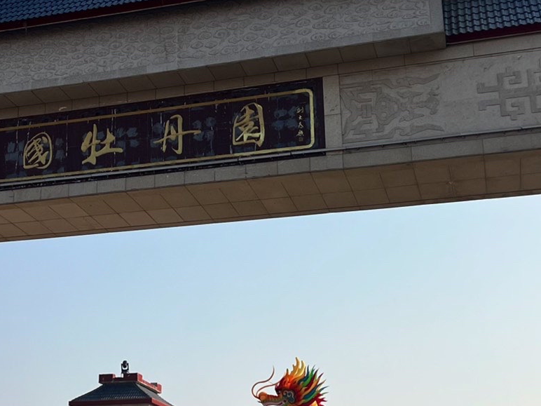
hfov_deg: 27.8
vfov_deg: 21.3
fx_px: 1078
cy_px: 204
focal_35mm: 69
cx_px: 143
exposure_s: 1/6579
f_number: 1.5
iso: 50
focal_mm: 5.7
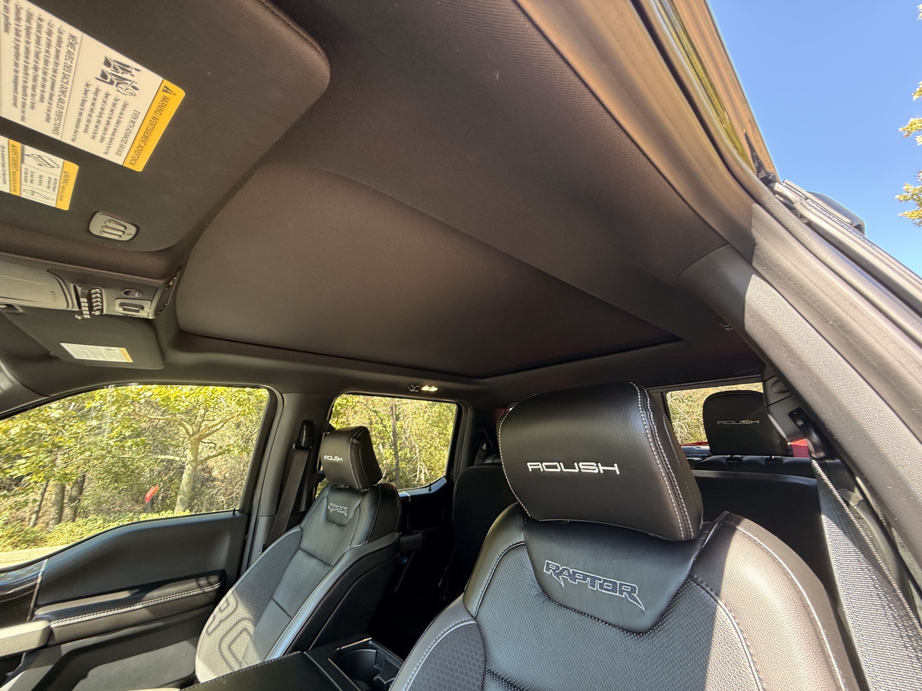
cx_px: 461
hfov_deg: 102.1
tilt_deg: +16.7
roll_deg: -0.5
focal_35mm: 14
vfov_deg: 85.7
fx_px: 373
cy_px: 346
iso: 100
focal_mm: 2.22
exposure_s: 1/32
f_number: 2.2
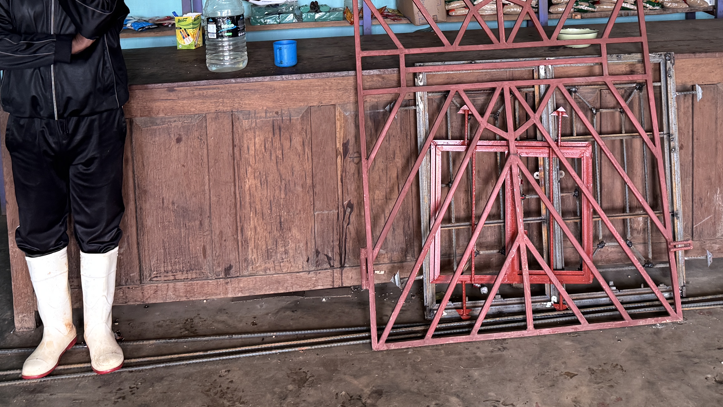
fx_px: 824
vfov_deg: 25.8
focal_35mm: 43
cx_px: 409
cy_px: -31
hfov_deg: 47.2
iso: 250
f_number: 1.78
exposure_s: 1/60
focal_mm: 6.76
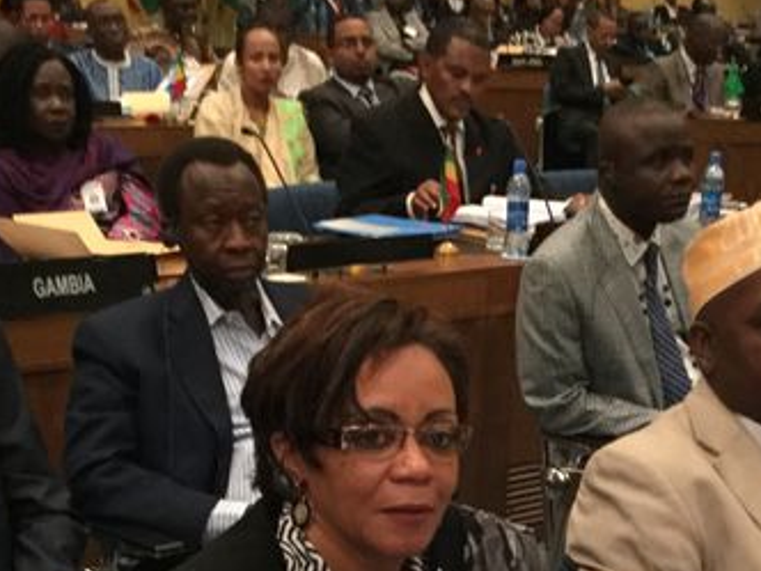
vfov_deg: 20.1
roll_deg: -3.0
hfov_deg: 27.7
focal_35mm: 70
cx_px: 468
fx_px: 1539
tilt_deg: -24.3
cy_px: 618
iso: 200
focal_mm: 3.3
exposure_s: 1/17
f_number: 2.4
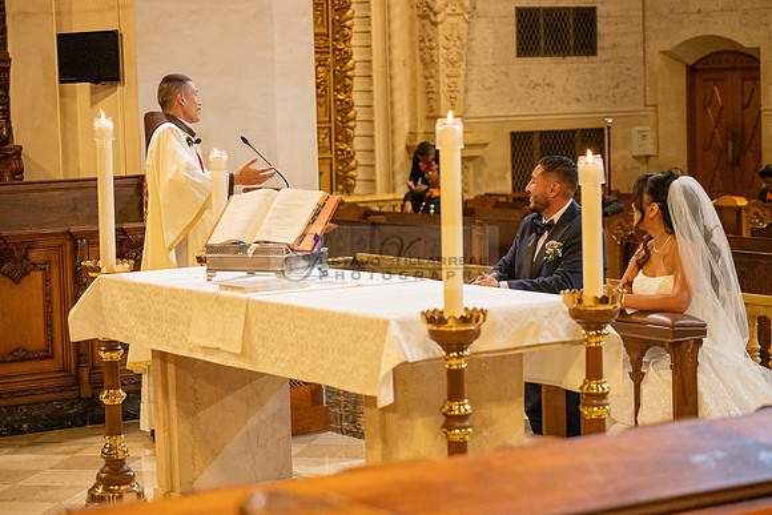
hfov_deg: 22.9
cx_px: 386
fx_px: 1909
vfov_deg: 15.4
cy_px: 258
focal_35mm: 89
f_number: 4
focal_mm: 89
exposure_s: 1/200
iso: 3200
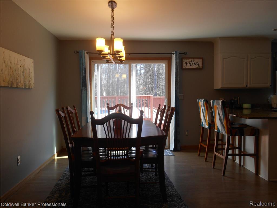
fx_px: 208
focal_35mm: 26
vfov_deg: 53.1
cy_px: 104
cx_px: 138
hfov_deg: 67.3
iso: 80
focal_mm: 4.7
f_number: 3.4
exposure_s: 1/40
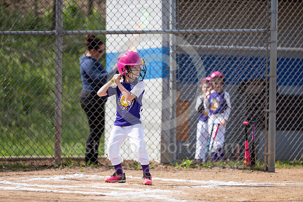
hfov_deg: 11.4
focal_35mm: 180
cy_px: 101
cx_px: 152
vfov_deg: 7.6
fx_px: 1515
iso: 200
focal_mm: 180
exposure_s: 1/2000
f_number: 3.2
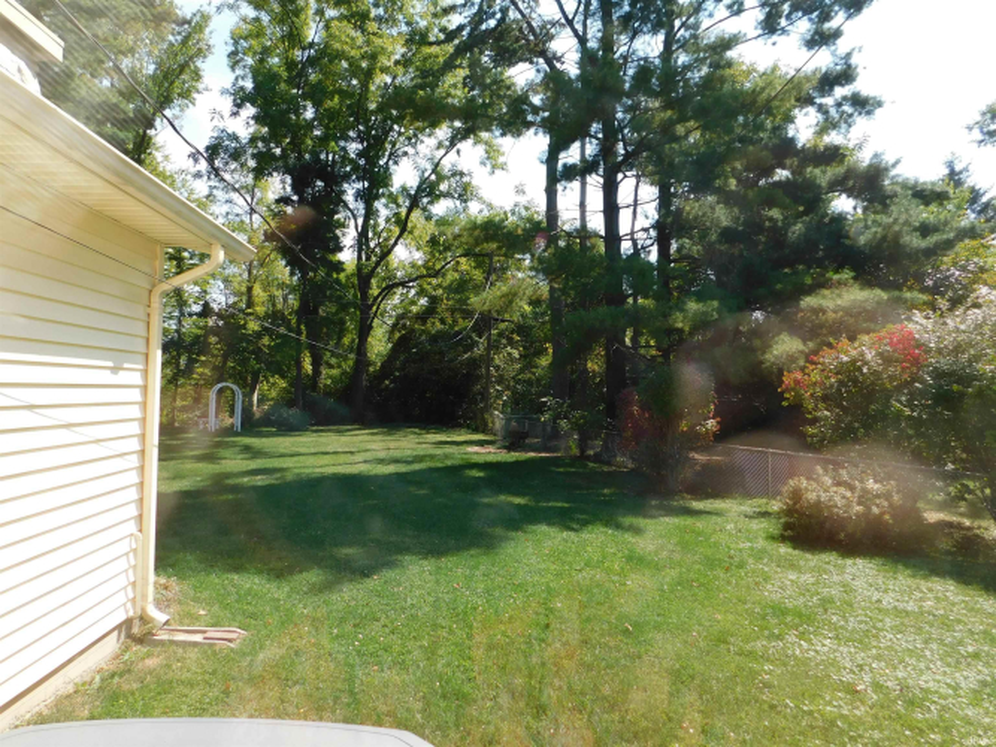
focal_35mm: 23
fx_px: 662
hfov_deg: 73.9
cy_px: 374
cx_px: 498
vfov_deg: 58.9
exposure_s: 1/640
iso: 125
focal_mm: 4
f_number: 3
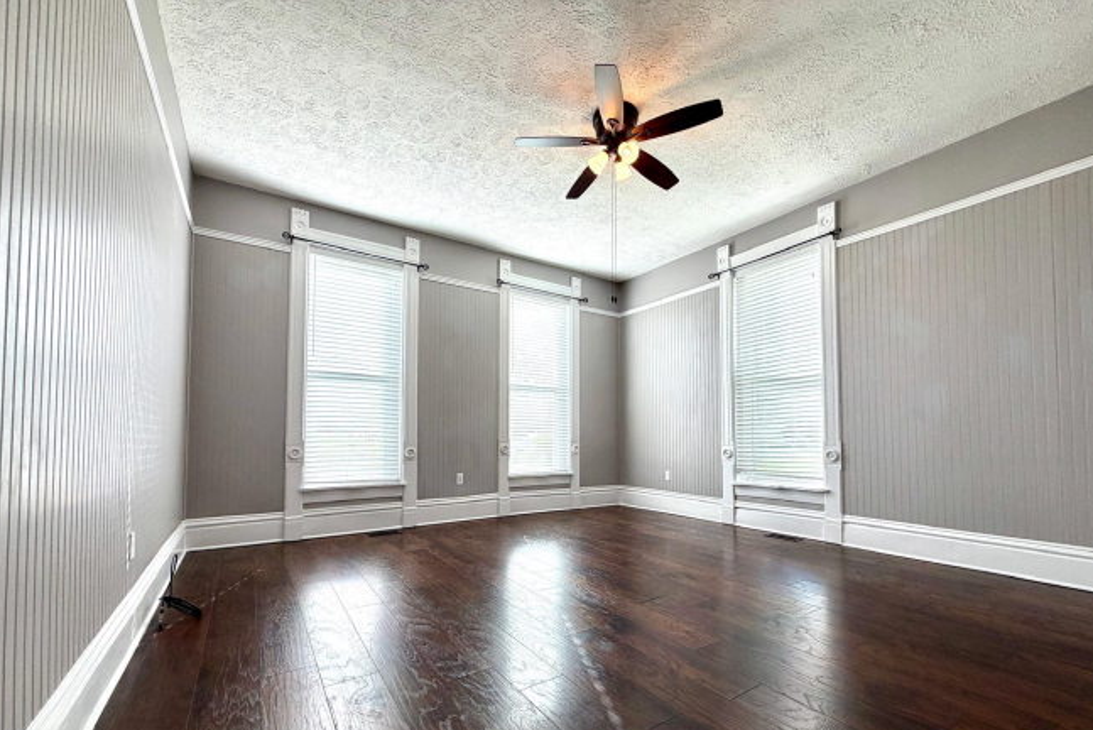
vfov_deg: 76.9
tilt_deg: +1.5
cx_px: 546
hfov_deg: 100.4
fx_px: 456
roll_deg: +0.2
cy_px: 421
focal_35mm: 15
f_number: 2.2
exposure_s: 1/141
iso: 50
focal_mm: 2.22
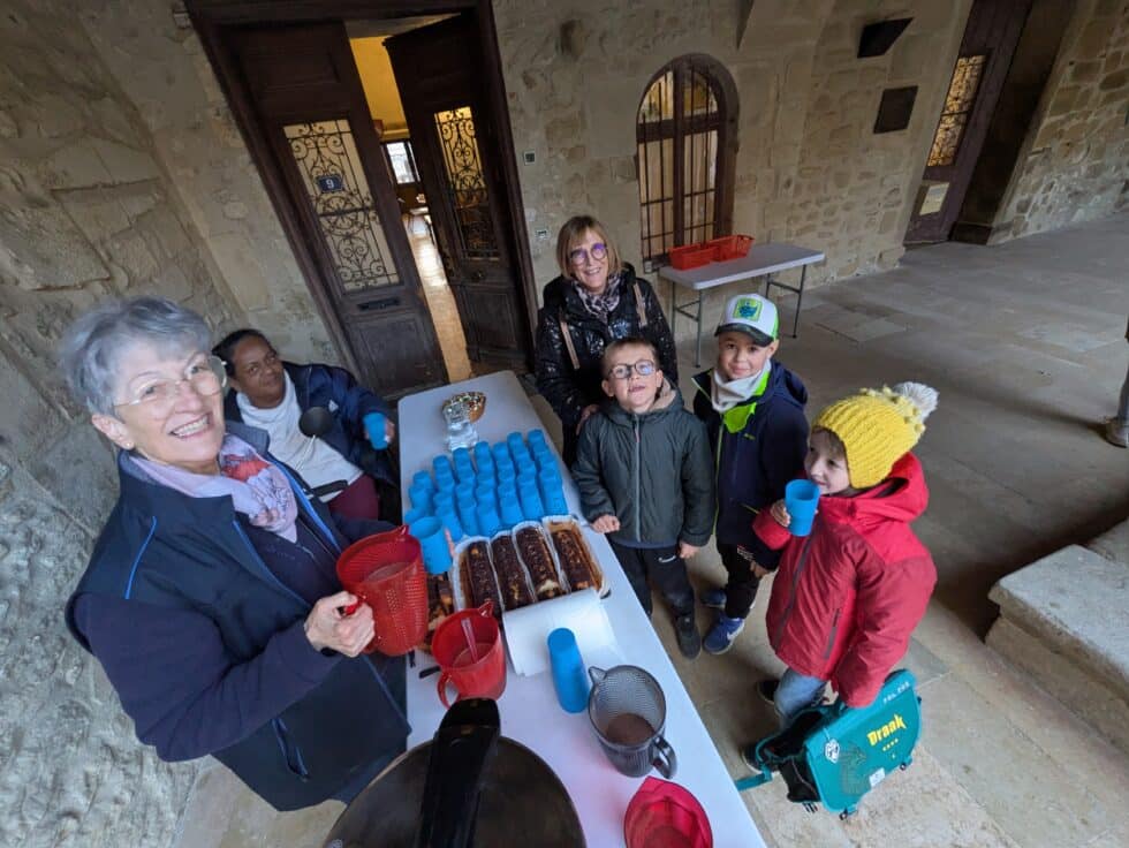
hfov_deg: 102.0
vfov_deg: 85.7
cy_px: 424
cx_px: 564
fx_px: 457
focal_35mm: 14
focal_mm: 1.83
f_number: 2.2
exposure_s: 1/50
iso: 401
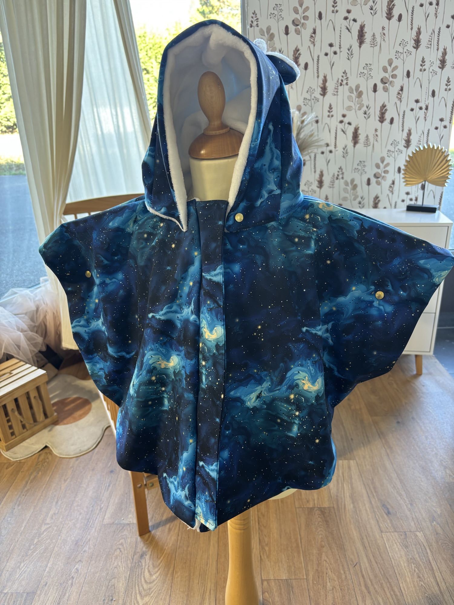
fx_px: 455
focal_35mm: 26
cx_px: 227
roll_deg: +2.1
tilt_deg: -22.2
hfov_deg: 53.1
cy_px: 302
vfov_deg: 67.3
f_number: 1.6
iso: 100
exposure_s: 1/50
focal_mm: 5.96
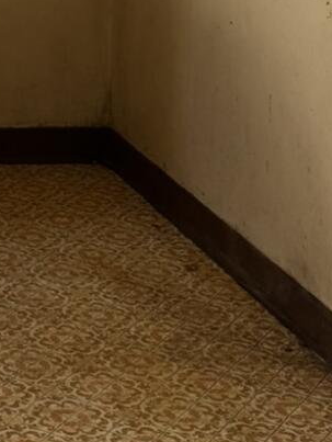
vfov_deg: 15.4
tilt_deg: -5.8
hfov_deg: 11.2
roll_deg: +0.1
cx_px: -352
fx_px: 1519
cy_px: -208
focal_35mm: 119
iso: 200
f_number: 1.78
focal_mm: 6.76
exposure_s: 1/118
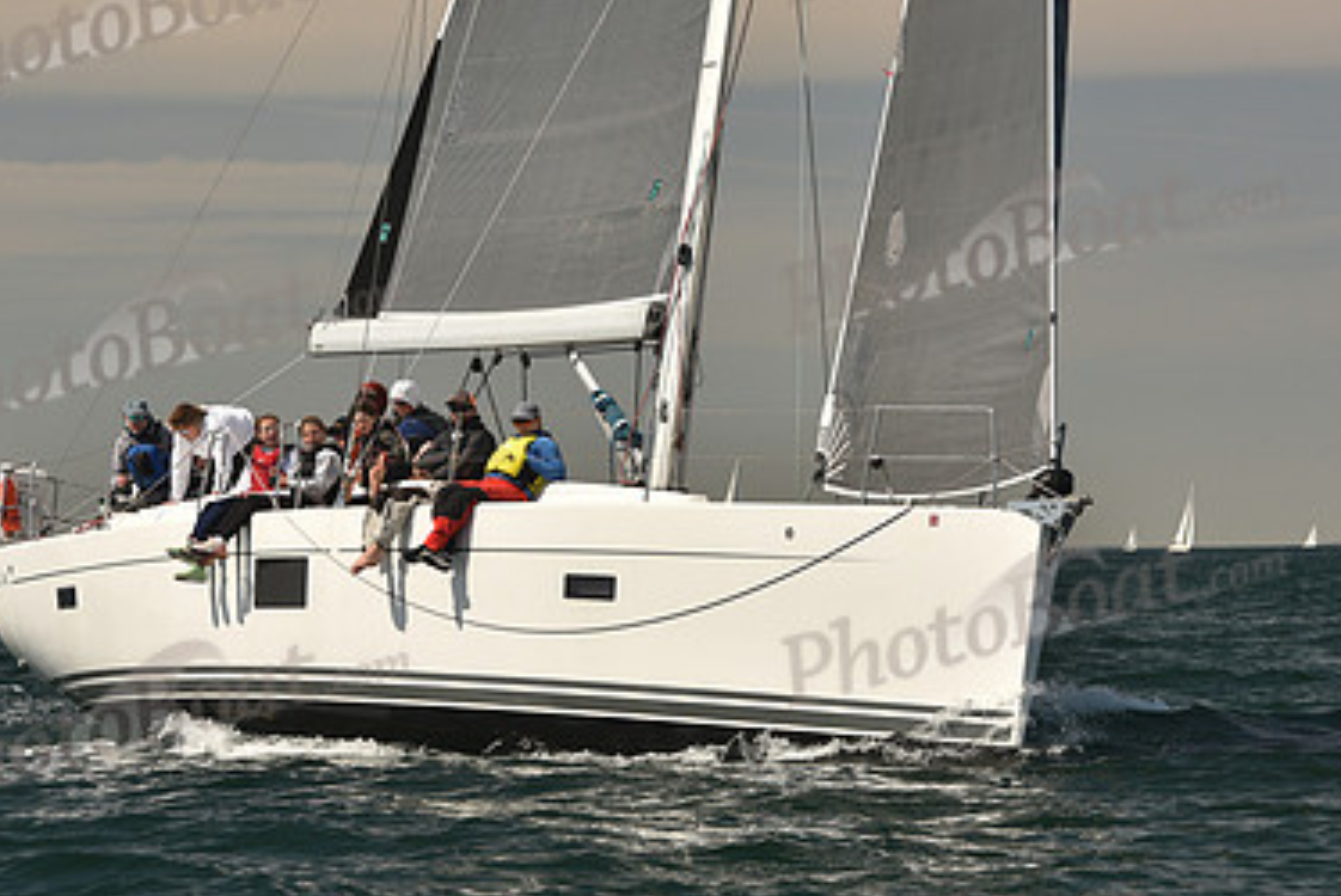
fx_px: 8089
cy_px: 478
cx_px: 599
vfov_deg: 6.3
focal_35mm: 217
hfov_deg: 9.5
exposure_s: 1/640
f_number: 7.1
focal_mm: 140
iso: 250
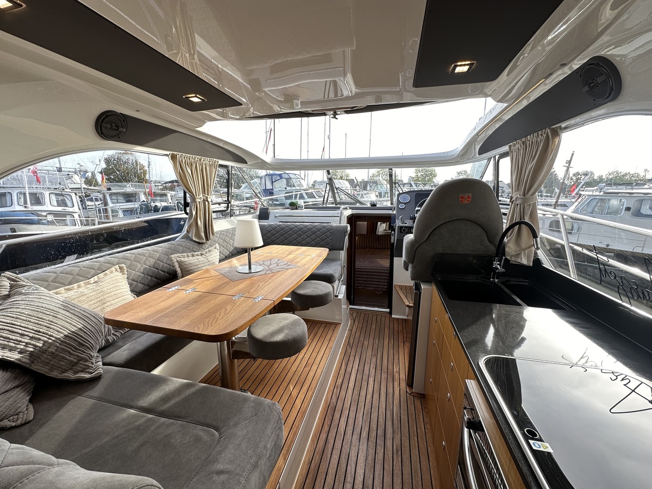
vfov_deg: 85.7
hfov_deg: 102.1
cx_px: 326
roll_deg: -0.1
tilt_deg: -10.1
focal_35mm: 14
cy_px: 244
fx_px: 264
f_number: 2.2
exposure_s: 1/122
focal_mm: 2.22
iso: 40
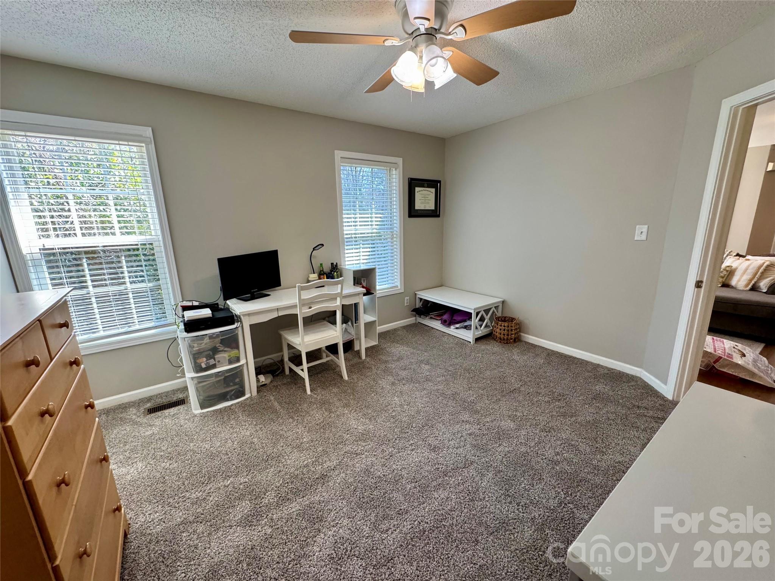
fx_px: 313
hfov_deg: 102.1
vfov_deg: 85.7
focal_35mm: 14
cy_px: 290
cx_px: 388
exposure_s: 1/120
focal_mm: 2.22
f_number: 2.2
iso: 320
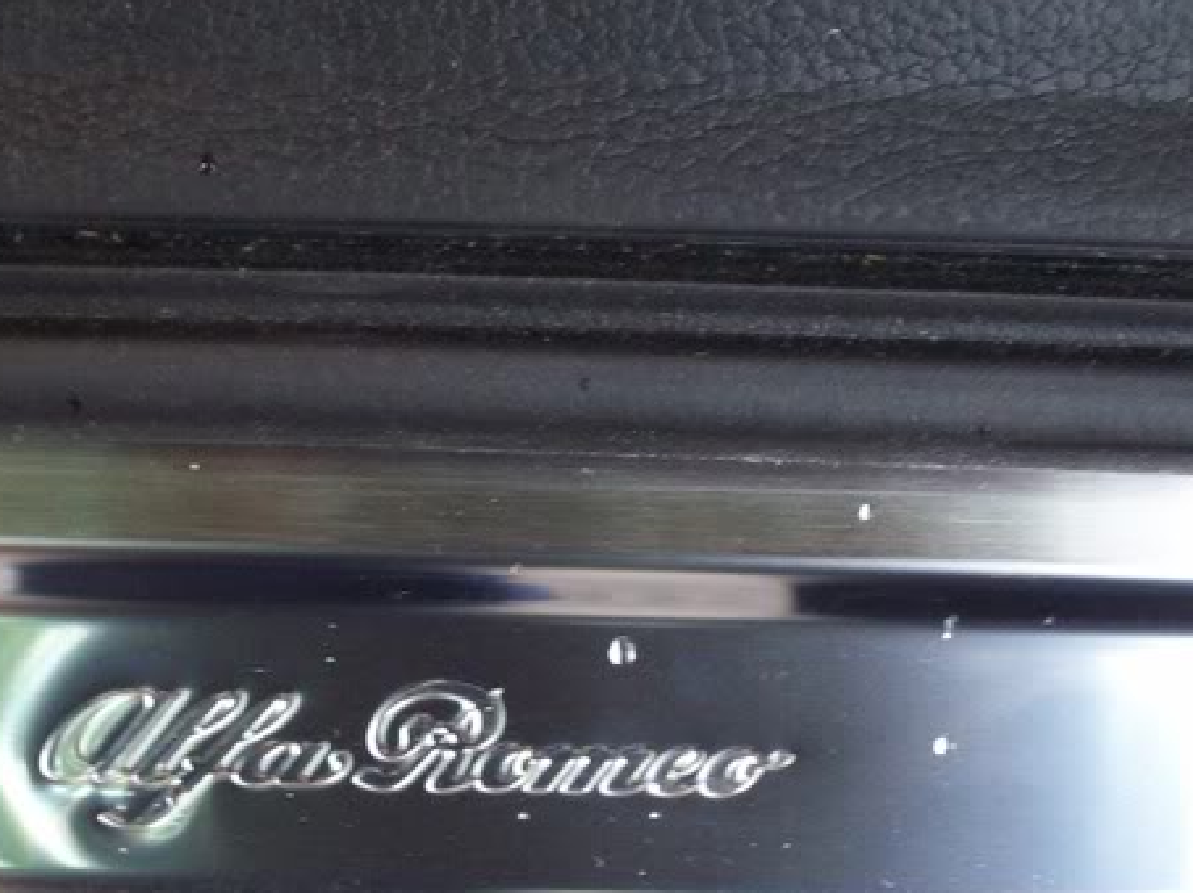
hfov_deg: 24.6
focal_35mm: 79
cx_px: 423
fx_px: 2721
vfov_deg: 18.6
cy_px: 617
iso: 160
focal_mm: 9.4
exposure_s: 1/17.2
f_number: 3.4
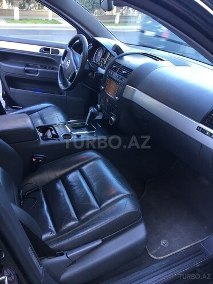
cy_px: 142
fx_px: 238
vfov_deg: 61.7
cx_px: 106
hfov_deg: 48.2
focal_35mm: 29
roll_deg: -3.5
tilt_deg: -30.0
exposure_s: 1/33
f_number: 2.2
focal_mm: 4.15
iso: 50
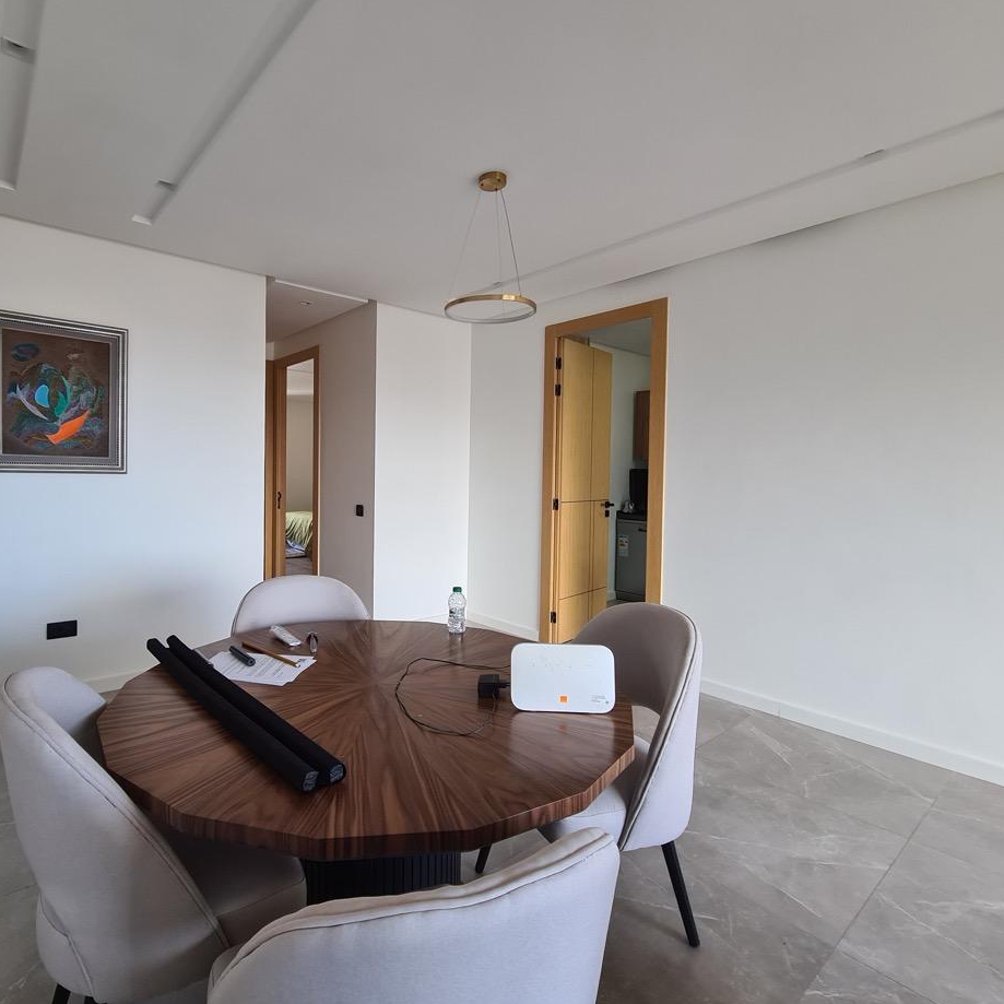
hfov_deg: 86.6
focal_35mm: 16
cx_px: 414
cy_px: 483
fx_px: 525
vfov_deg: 87.4
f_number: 2.2
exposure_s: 1/100
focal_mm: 2.2
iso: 100
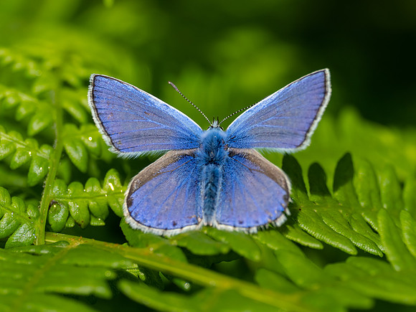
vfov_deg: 1.6
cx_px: 206
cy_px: 157
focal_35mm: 953
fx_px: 11451
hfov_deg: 2.1
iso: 200
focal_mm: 420
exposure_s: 1/1250
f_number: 5.6
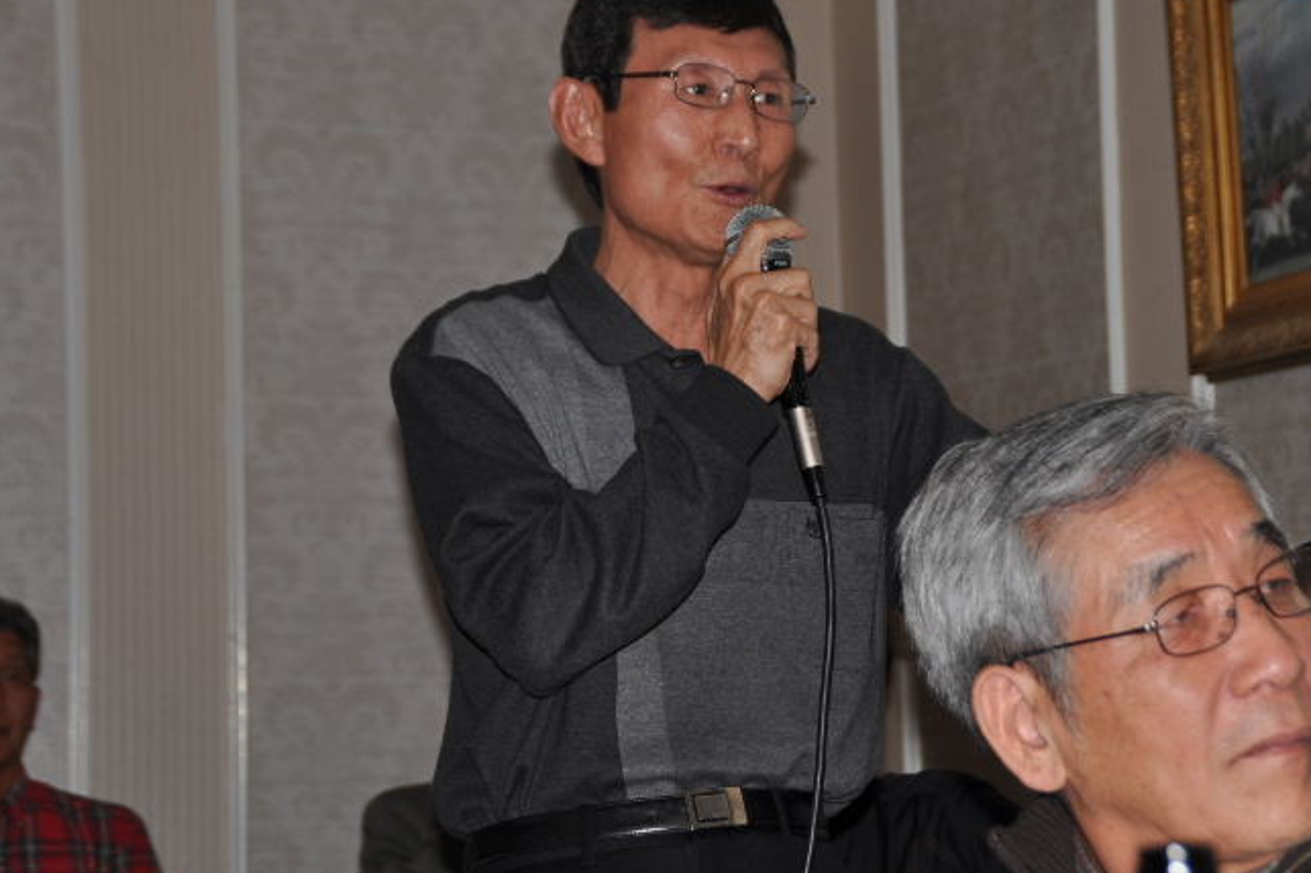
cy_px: 381
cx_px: 744
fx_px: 3530
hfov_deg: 21.0
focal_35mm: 97
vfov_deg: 14.1
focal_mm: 52
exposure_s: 1/60
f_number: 5
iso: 200
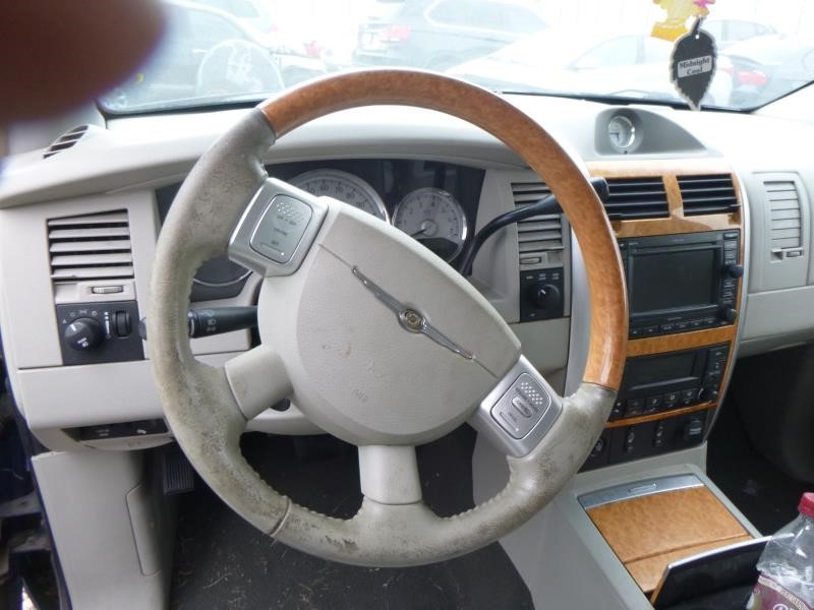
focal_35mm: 25
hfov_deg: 69.4
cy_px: 305
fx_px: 588
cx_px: 407
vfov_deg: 54.9
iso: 250
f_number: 3.9
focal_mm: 4.5
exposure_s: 1/60
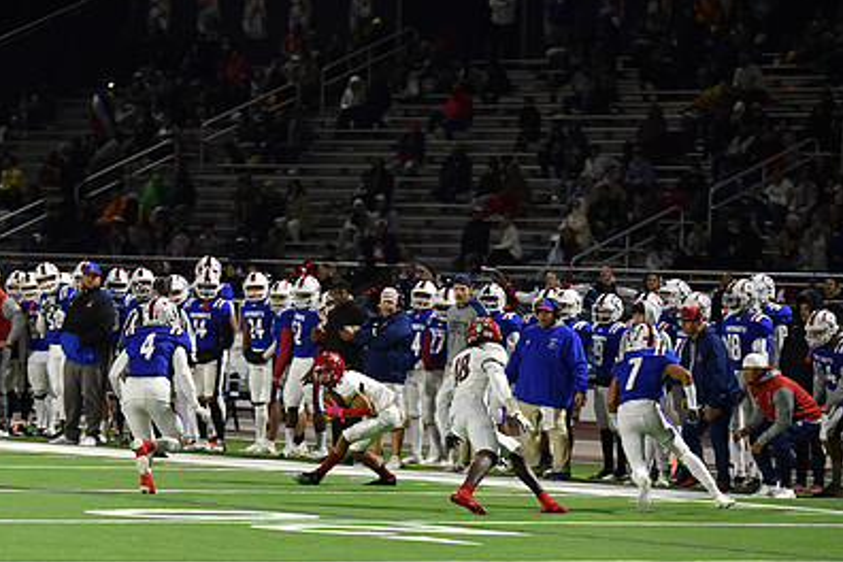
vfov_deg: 6.0
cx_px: 324
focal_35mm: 227
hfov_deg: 9.1
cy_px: 395
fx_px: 5315
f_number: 2.8
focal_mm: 155
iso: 3200
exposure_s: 1/500
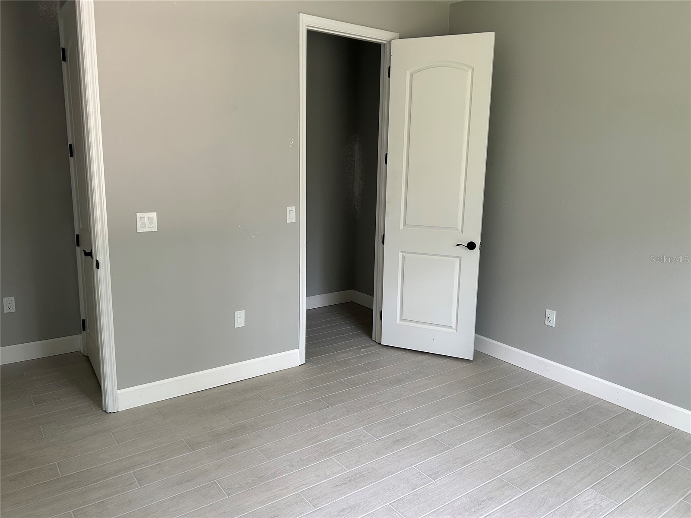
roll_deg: -0.8
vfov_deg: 53.1
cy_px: 259
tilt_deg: -10.3
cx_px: 346
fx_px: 519
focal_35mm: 26
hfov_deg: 67.3
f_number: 1.5
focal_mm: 5.7
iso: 125
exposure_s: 1/121
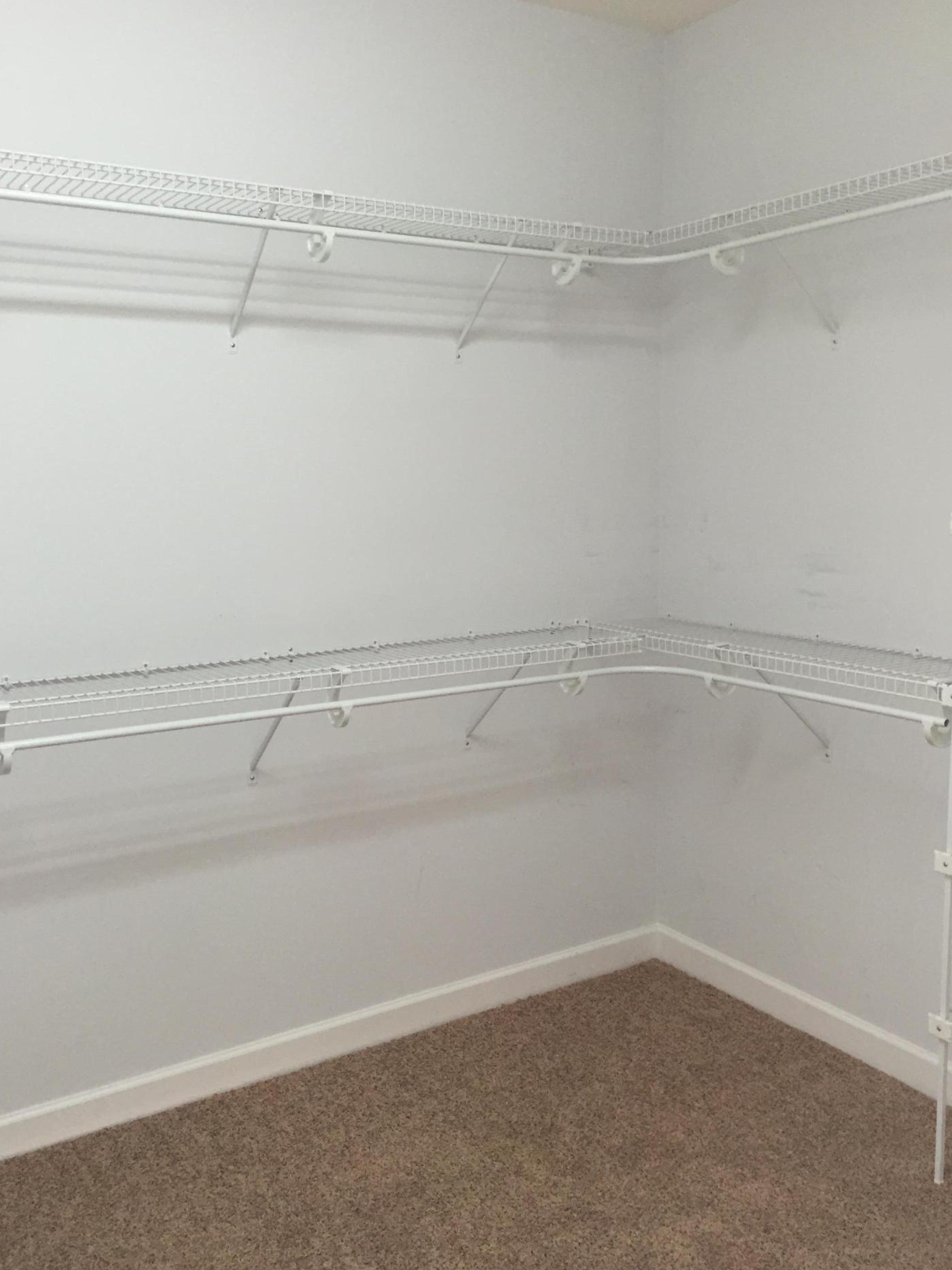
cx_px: 450
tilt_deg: -5.5
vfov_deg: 58.3
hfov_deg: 45.4
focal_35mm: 31
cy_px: 616
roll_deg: +0.7
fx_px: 1137
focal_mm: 4.15
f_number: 2.2
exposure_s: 1/30
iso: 100
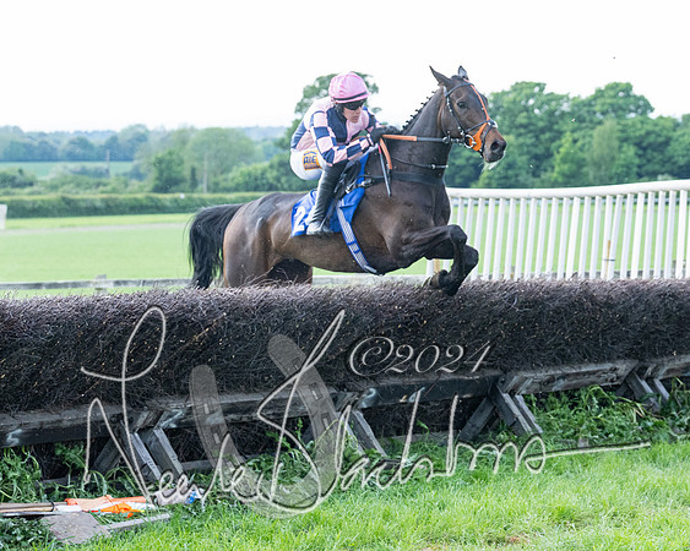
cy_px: 245
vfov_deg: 12.7
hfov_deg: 15.9
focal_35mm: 121
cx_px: 295
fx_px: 2476
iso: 1000
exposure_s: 1/2000
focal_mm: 72
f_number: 4
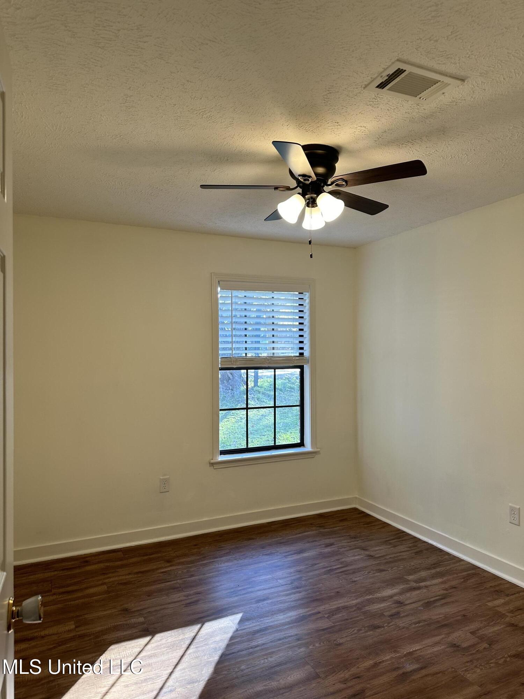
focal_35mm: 24
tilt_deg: +0.2
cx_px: 262
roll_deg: -0.2
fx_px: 484
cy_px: 350
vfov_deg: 71.6
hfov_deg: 56.8
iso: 100
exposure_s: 1/120
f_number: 1.78
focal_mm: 6.86
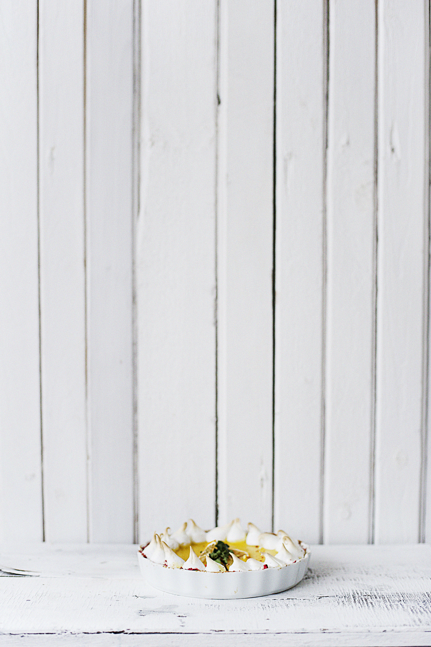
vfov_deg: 39.6
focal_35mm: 50
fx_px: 899
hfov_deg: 27.0
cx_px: 216
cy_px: 324
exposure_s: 1/180
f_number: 2.8
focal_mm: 50
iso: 1100
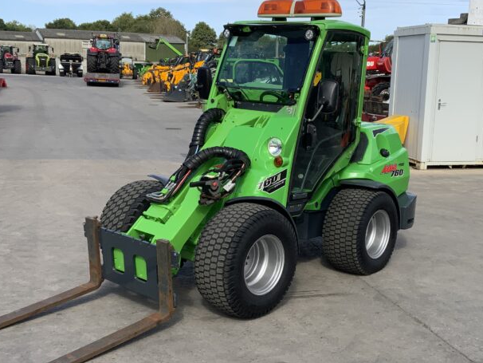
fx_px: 684
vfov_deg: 29.7
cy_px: 172
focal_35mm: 49
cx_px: 245
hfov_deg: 38.9
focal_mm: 3
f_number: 1.8
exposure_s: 1/1675
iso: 16
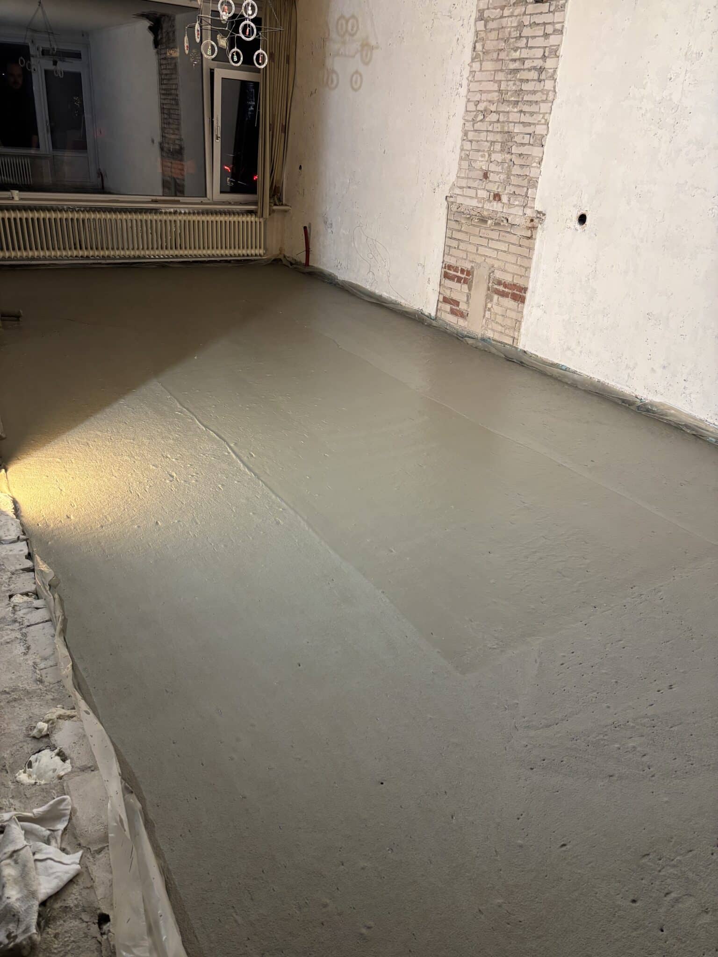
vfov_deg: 67.3
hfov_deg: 53.1
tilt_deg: -27.6
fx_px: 719
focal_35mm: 26
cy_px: 478
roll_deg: -5.1
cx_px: 359
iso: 200
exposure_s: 1/50
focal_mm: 5.96
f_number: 1.6
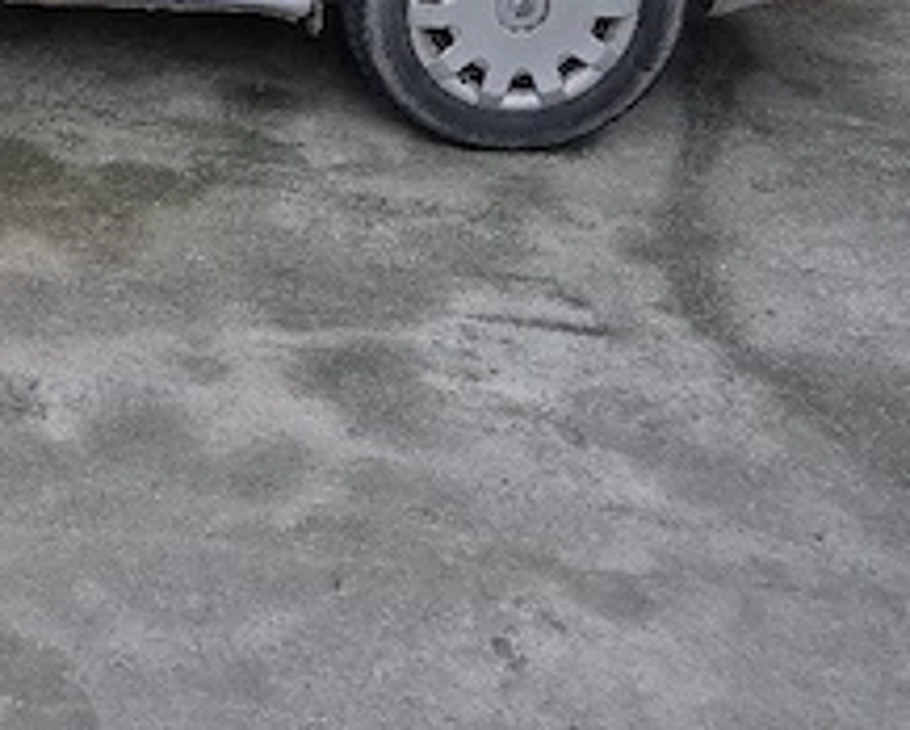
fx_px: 1671
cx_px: 46
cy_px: -84
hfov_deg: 28.9
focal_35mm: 62
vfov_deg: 23.1
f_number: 1.8
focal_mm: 5.4
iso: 1250
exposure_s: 1/100
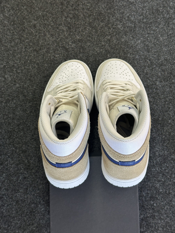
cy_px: 115
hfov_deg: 28.6
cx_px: 90
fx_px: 344
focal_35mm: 51
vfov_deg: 37.5
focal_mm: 6.86
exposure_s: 1/50
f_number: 1.78
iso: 125
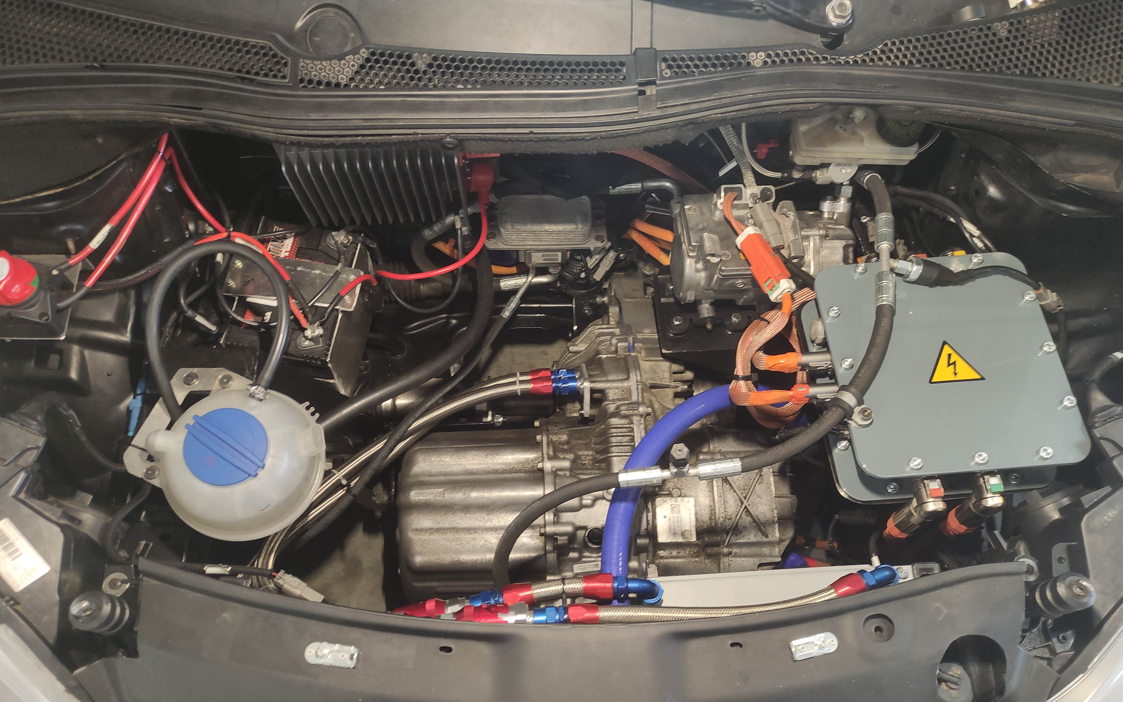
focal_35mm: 27
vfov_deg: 45.8
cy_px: 417
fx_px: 826
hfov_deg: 68.4
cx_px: 564
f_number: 1.89
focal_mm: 5.43
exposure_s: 1/25
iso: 806
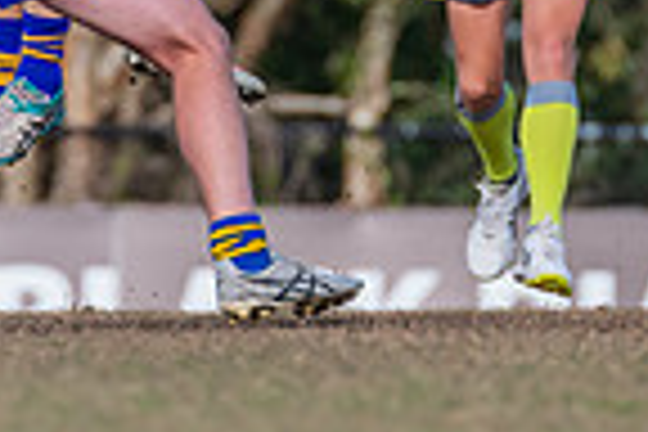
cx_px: 76
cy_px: -349
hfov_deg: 1.2
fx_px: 31408
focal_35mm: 1745
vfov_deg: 0.8
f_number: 6.3
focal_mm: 420
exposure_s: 1/2000
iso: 800
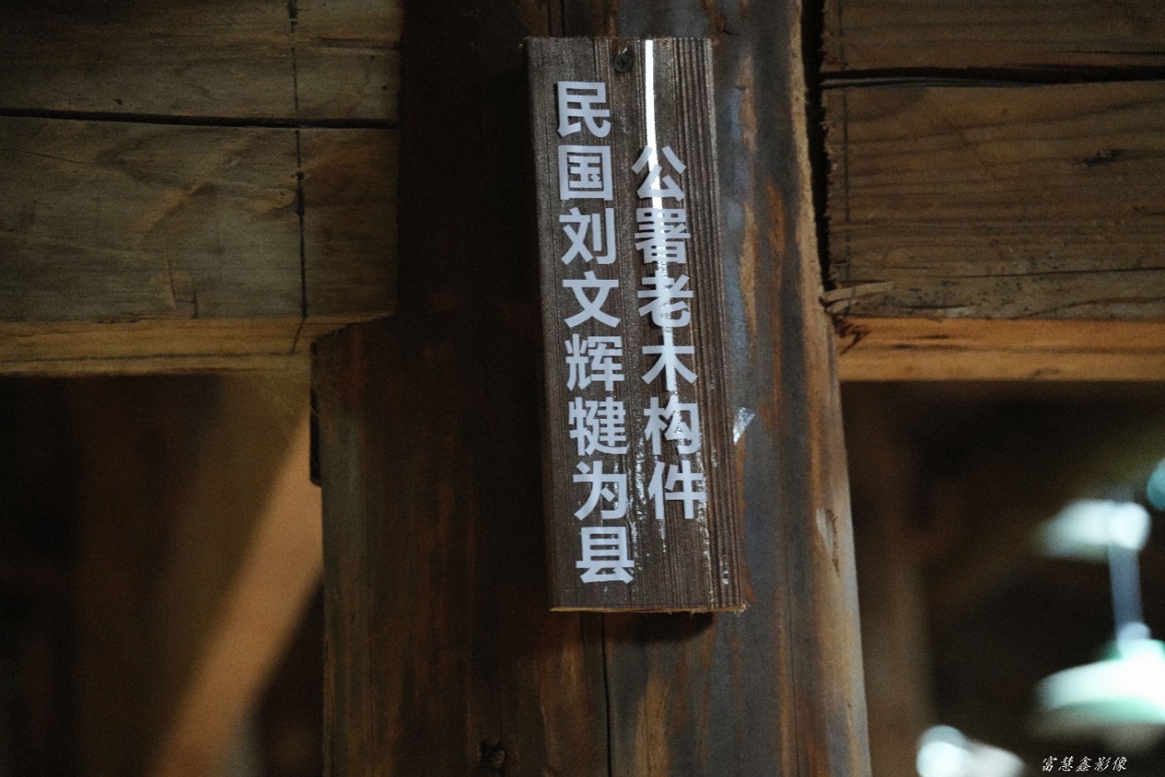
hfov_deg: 16.9
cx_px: 582
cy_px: 388
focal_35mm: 121
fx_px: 3915
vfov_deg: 11.3
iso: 12800
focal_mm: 121
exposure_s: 1/60
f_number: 5.6
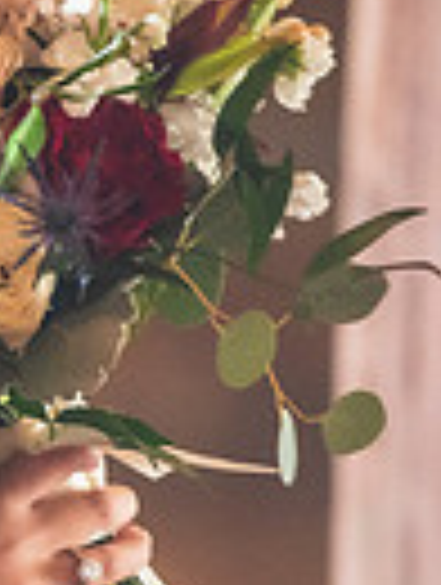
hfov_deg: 1.7
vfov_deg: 2.3
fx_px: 14527
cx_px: -860
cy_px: 547
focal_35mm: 858
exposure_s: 1/200
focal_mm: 200
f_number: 2.8
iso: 2000
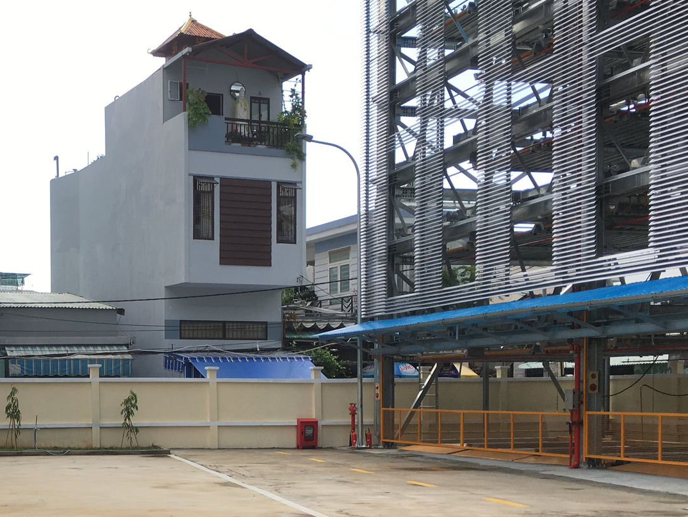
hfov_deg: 34.0
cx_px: 95
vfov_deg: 26.4
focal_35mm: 54
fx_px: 1074
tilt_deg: -0.6
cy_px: 439
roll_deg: -0.6
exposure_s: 1/916
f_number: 2.2
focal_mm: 4.15
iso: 25
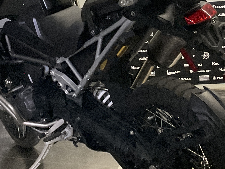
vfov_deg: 16.8
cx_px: 138
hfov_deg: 22.5
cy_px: 31
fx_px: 565
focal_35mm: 87
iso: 200
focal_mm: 3
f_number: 1.8
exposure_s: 1/60
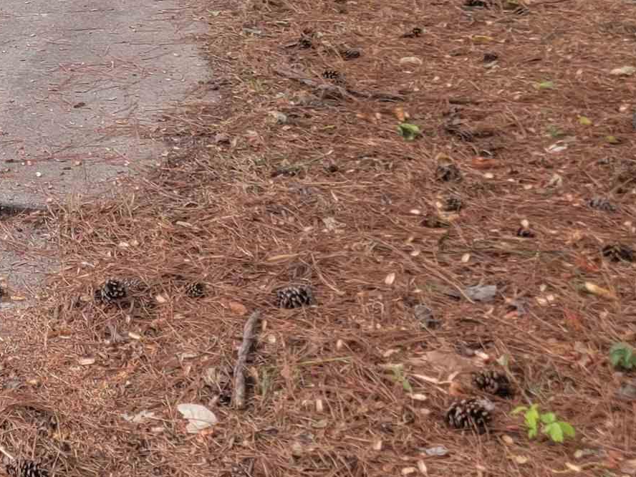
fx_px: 1525
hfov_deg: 21.1
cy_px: -127
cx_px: -216
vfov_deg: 16.8
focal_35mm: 83
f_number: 1.8
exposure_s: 1/120
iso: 25
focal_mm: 6.7
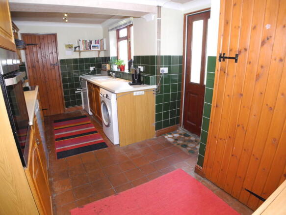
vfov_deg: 49.7
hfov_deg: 63.5
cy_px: 108
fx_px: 231
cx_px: 143
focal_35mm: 28
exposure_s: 1/30
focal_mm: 6
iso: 200
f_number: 2.8
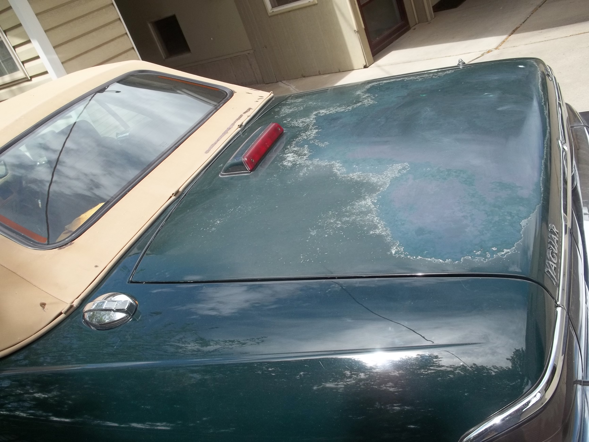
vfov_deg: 42.9
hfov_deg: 55.4
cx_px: 294
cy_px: 221
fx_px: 562
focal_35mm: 33
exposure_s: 1/400
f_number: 3.3
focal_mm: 5.9
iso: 64
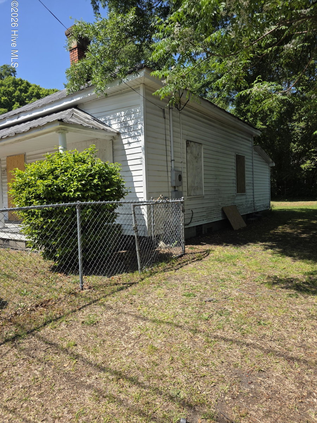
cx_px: 158
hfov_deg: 58.9
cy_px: 212
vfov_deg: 73.9
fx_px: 281
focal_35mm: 23
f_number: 1.7
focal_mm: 6.3
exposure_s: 1/3747
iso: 80
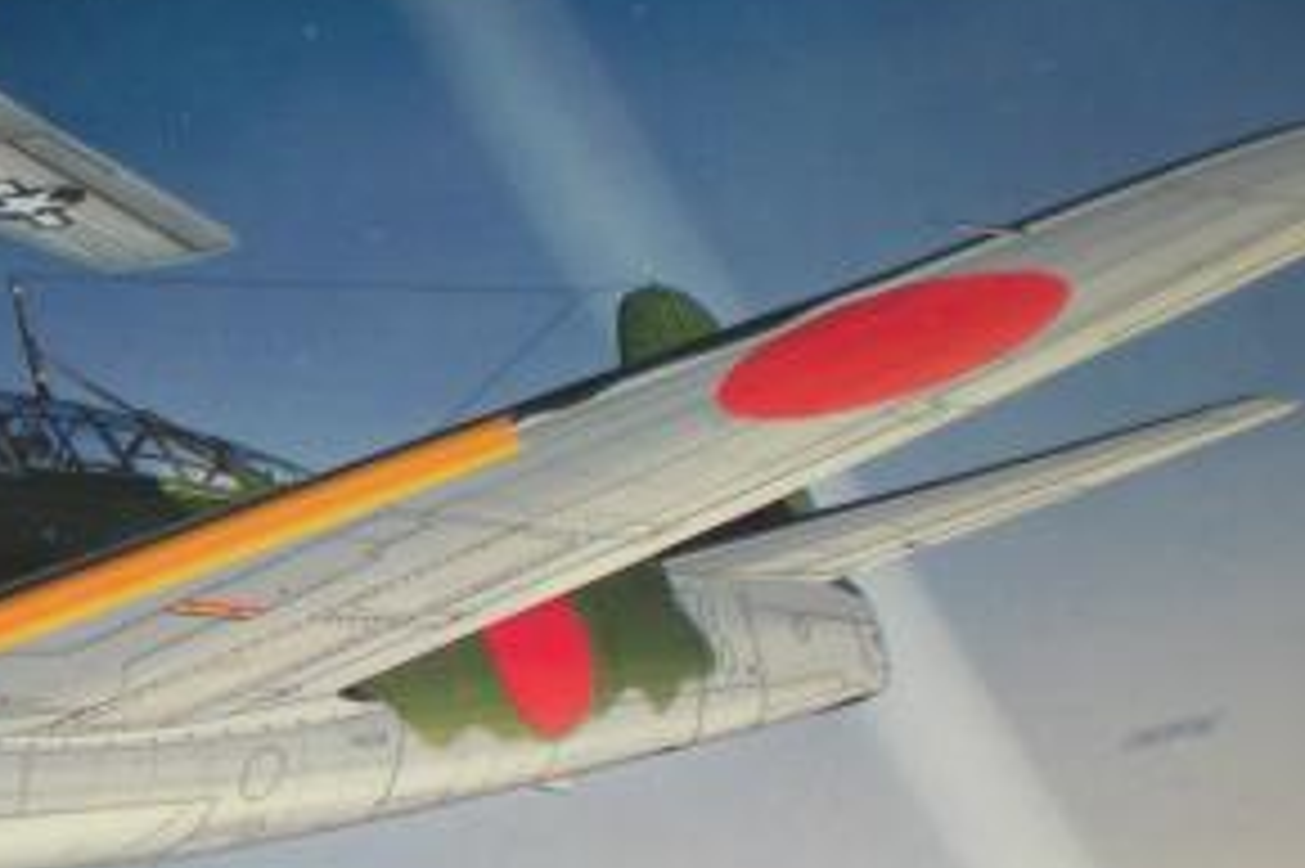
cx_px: 14
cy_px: 706
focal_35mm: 109
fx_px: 3949
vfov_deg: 12.5
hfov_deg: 18.3
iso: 64
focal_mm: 6.3
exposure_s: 1/30
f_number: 3.1
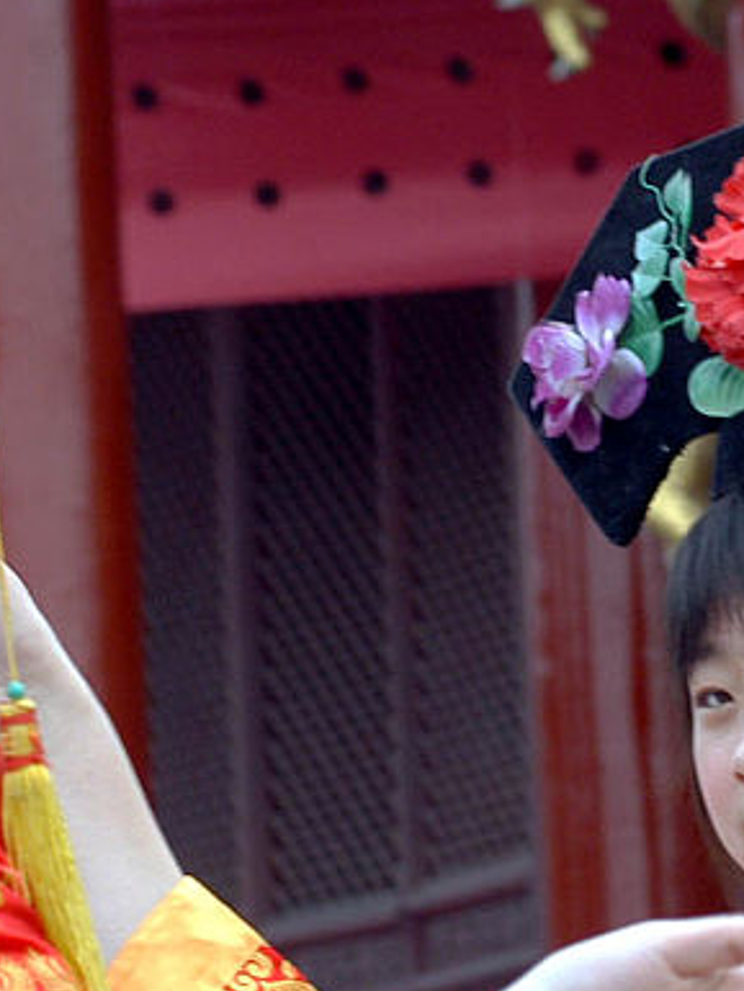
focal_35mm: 359
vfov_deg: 5.5
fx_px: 10282
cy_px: 462
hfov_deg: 4.1
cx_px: 955
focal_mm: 80
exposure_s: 1/160
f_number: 6.3
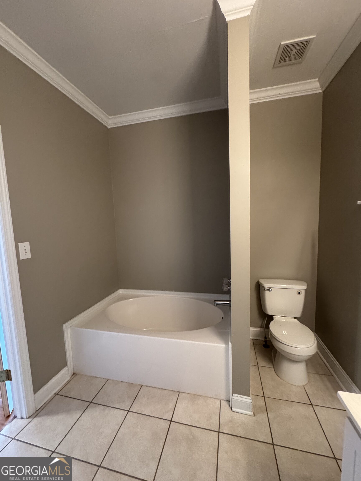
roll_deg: +2.3
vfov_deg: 102.1
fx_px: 195
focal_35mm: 14
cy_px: 240
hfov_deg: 85.7
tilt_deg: -5.5
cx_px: 180
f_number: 2.2
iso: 640
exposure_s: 1/60
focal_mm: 2.22
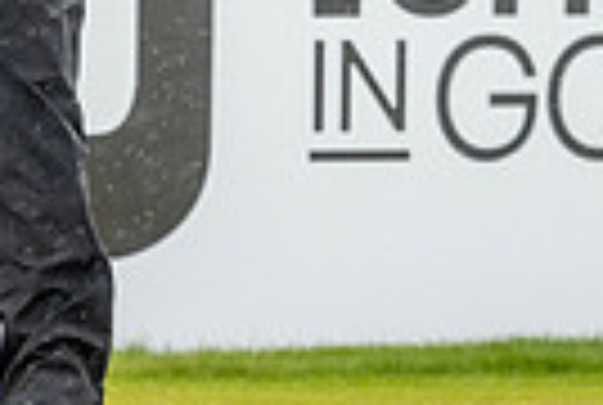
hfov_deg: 1.6
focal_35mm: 1297
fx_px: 21773
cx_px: 248
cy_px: -389
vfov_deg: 1.1
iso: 400
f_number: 4
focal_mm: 300
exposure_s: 1/640
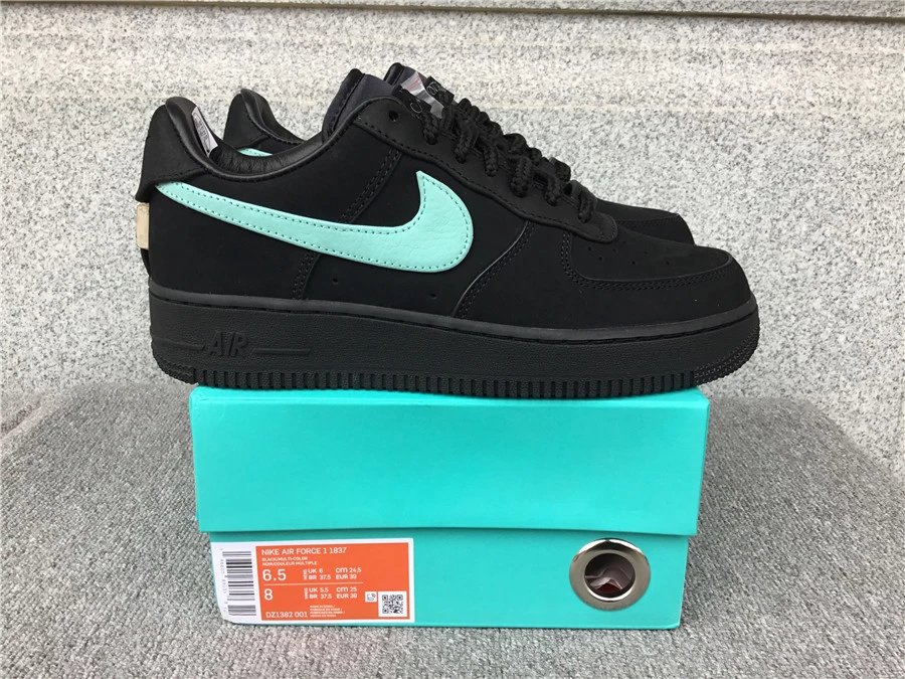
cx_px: 452
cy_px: 340
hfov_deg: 58.4
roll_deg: -1.1
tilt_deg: -15.3
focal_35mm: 31
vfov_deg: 45.4
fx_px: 810
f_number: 2.4
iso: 40
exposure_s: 1/100
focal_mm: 3.3
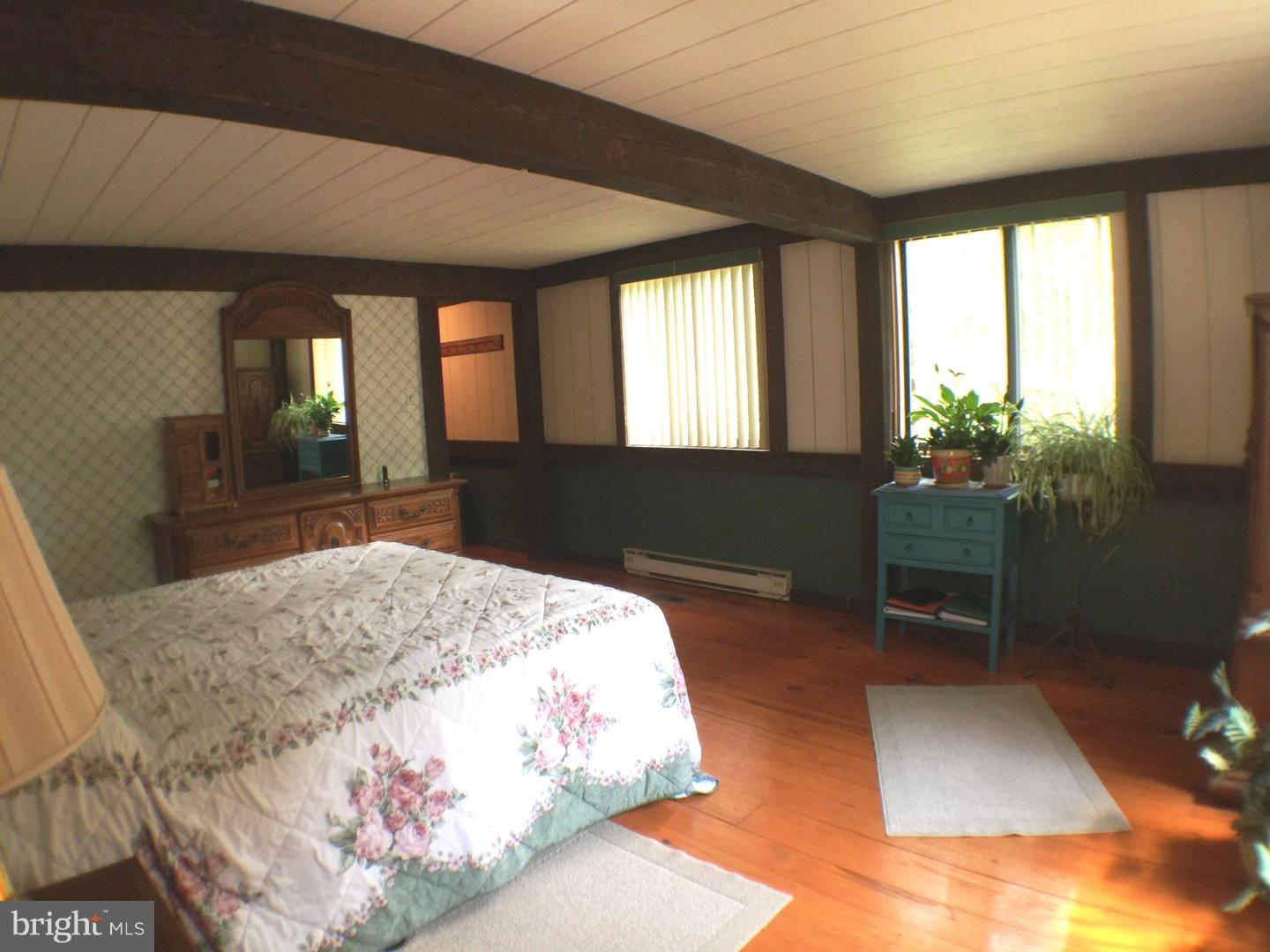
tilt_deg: -6.2
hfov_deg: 61.7
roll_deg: +2.8
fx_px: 1064
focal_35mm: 29
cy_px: 476
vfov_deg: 48.2
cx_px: 635
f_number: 2.2
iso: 50
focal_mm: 4.15
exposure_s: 1/17
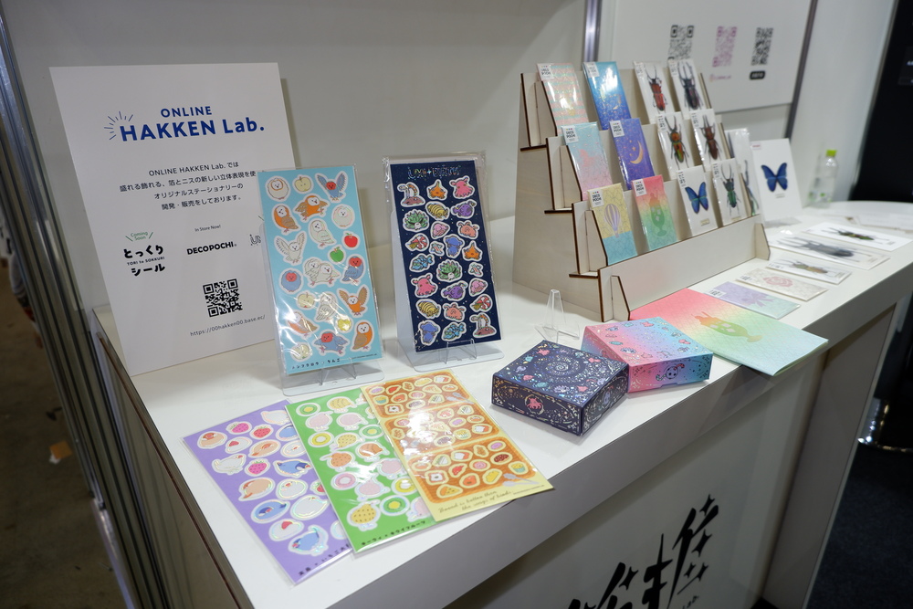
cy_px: 304
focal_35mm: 23
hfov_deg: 76.1
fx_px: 583
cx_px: 456
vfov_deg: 55.1
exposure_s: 1/100
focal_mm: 15
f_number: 3.5
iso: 200
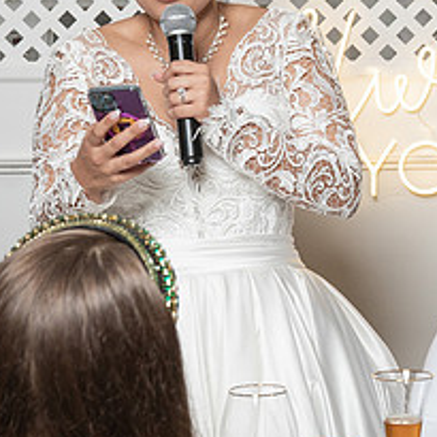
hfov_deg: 11.9
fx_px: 2071
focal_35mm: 145
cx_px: 407
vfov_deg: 12.0
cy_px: 69
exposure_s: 1/200
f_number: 5.6
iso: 1000
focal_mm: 45
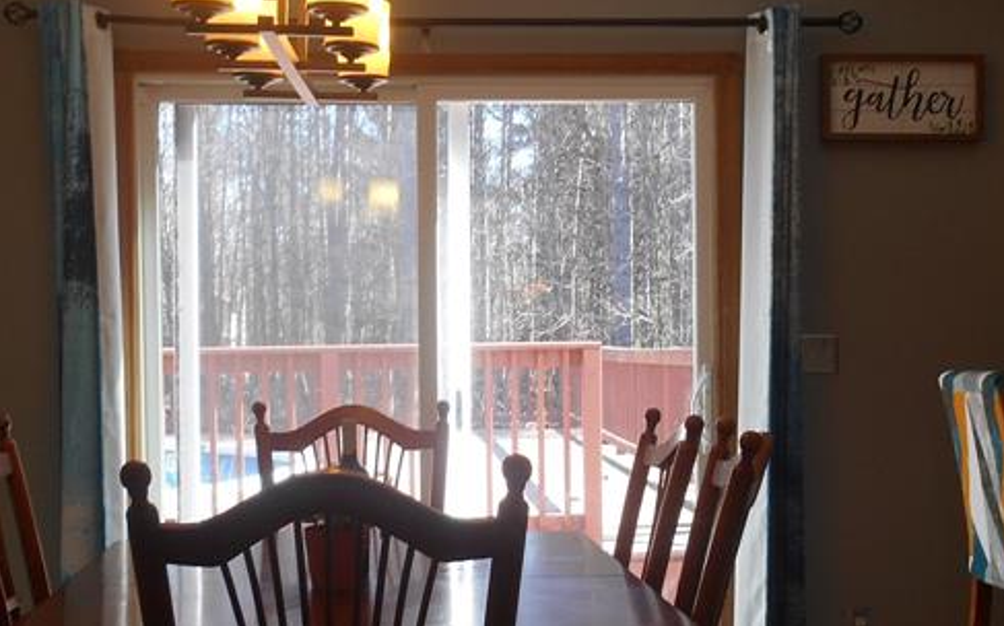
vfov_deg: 22.3
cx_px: 493
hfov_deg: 35.1
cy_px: 408
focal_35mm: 58
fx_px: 1586
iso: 80
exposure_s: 1/40
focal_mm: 4.7
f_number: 3.4
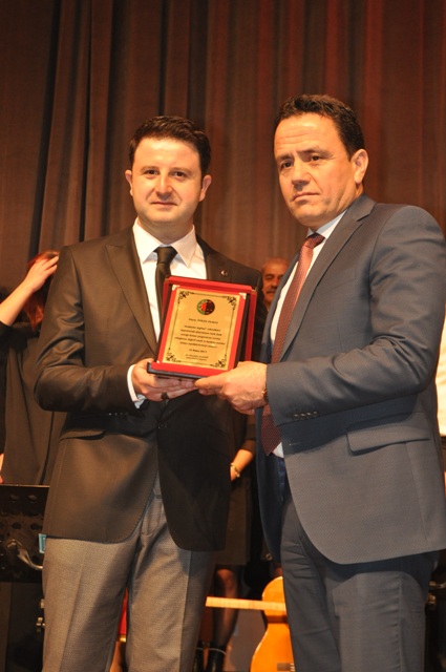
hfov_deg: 22.6
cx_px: 223
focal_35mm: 60
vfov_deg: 33.4
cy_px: 336
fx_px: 1118
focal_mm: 40
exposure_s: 1/60
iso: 800
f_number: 4.2
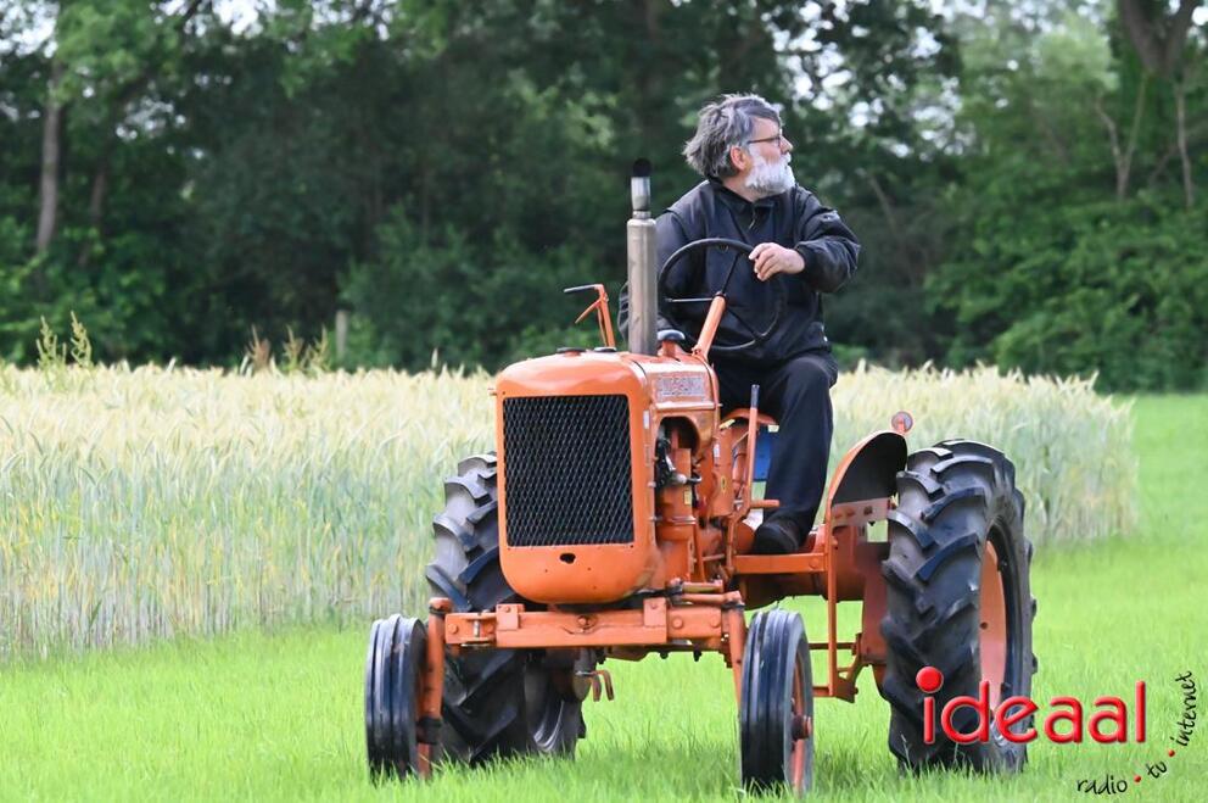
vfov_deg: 4.3
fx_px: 10725
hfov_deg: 6.4
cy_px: 402
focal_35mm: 320
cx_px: 604
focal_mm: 320
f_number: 11
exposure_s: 1/8000
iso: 32000
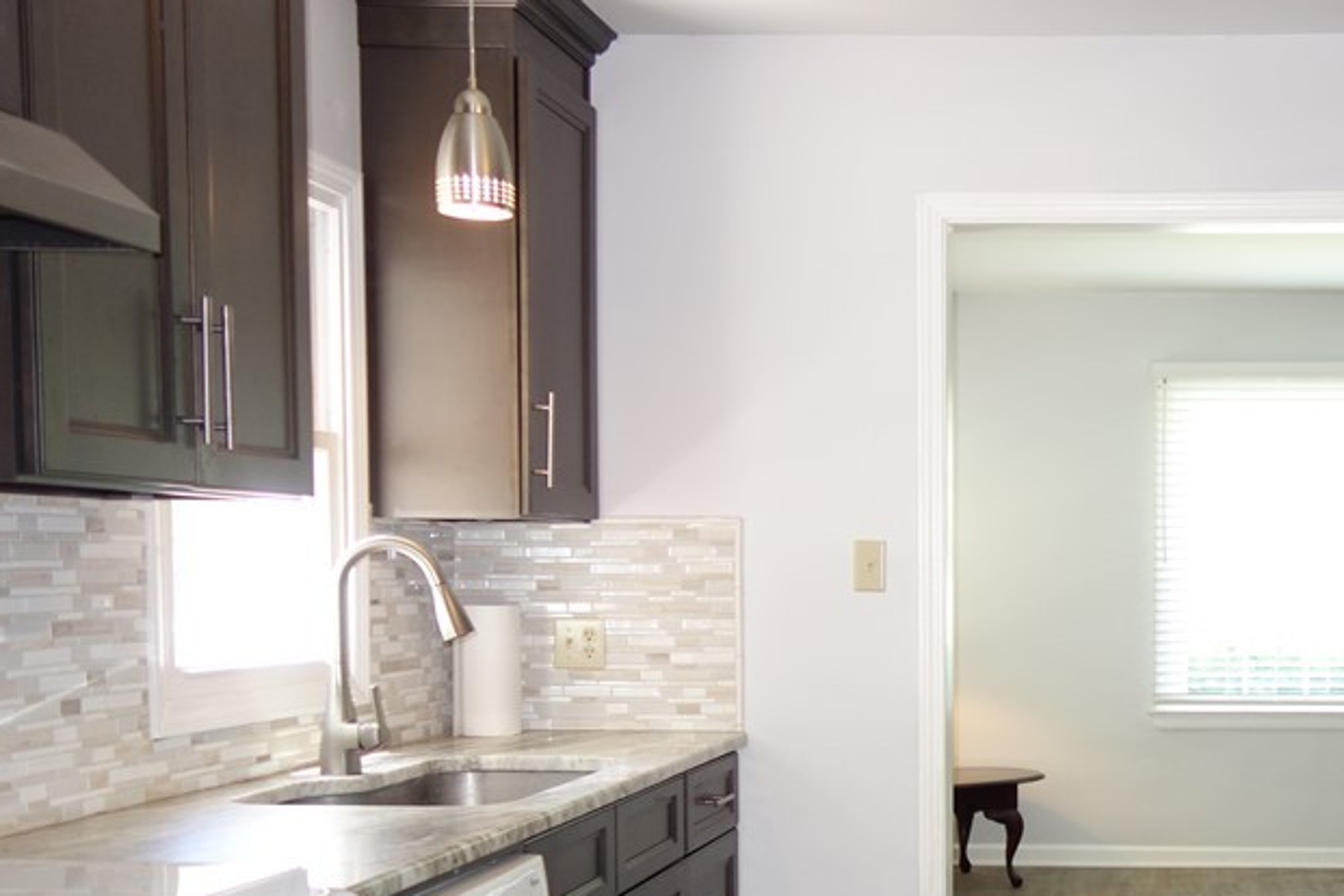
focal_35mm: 49
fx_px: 1829
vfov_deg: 27.2
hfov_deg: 38.3
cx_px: 1134
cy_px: 671
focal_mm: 10.4
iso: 125
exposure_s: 1/60
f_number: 1.8
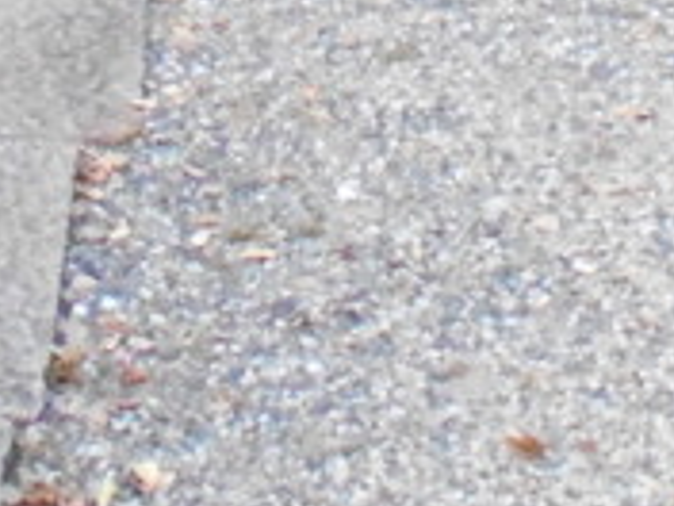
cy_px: -920
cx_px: 322
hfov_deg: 11.2
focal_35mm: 177
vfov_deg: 7.5
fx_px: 3446
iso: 800
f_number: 3.2
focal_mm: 4.6
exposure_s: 1/160
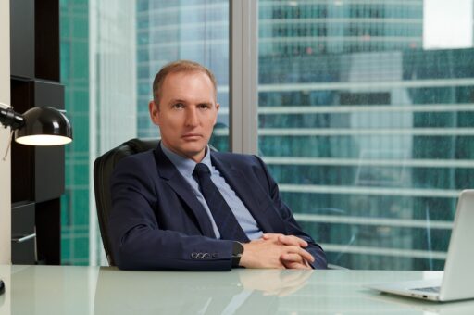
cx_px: 237
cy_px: 158
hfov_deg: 23.9
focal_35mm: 85
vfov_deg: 16.0
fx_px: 1118
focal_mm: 85
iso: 250
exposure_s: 1/80
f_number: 5.6
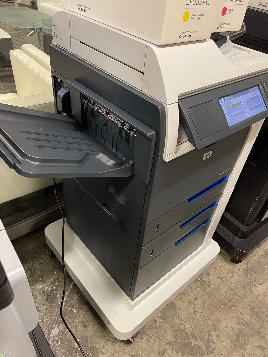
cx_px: 134
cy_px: 178
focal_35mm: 26
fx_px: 268
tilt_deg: -39.8
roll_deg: -8.1
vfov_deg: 67.3
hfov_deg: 53.0
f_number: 1.6
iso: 250
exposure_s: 1/50
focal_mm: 5.1
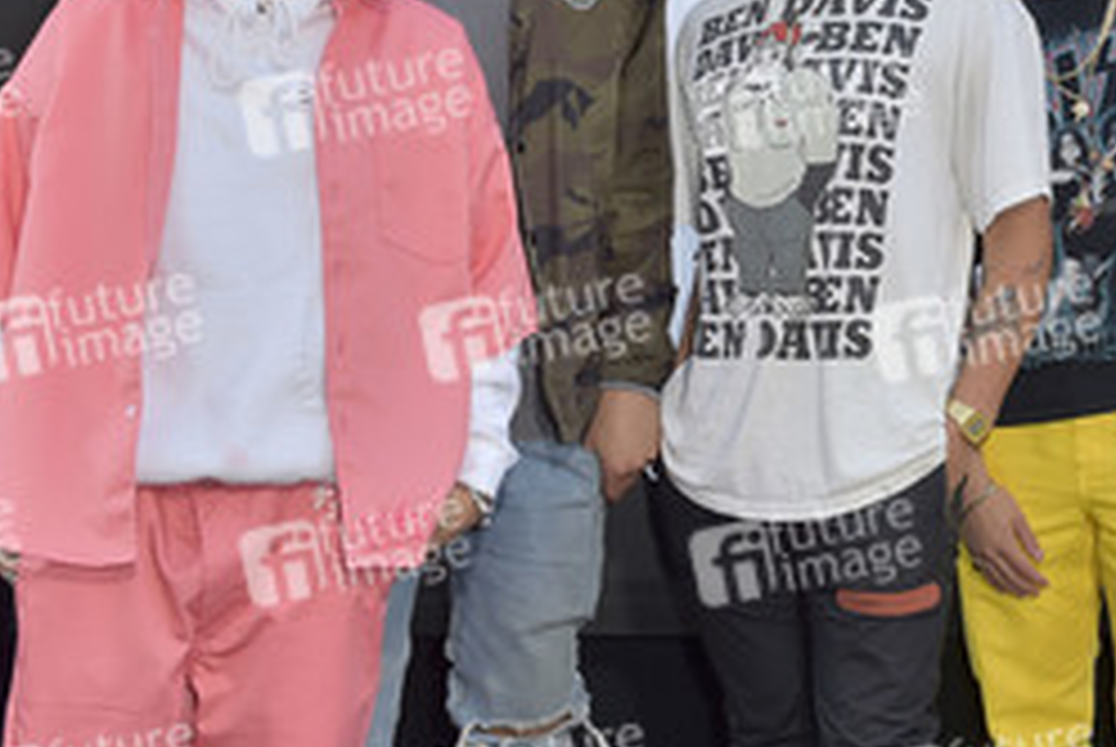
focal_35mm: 58
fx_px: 1800
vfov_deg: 23.3
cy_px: 216
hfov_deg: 33.6
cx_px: 864
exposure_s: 1/200
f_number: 6.3
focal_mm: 32
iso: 200
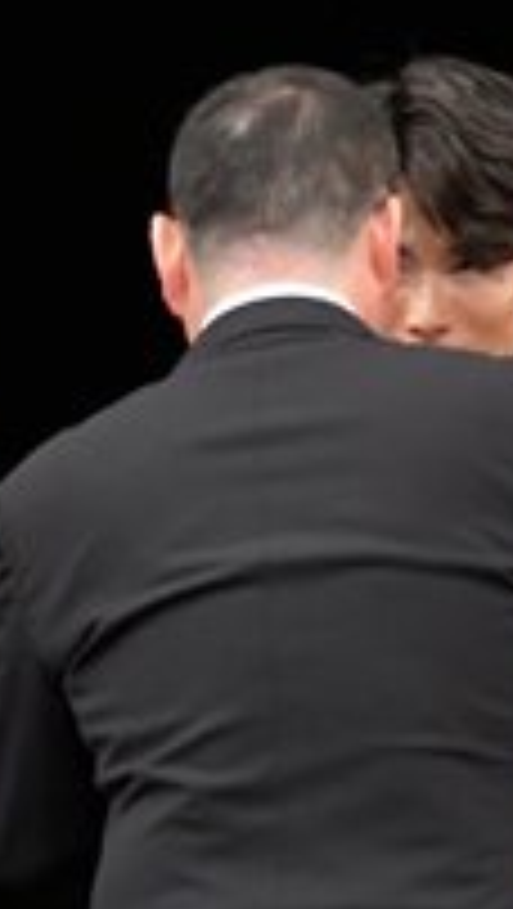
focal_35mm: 1205
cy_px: 684
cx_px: -920
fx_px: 29067
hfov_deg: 1.0
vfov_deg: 1.8
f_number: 5.6
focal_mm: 200
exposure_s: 1/400
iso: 3200
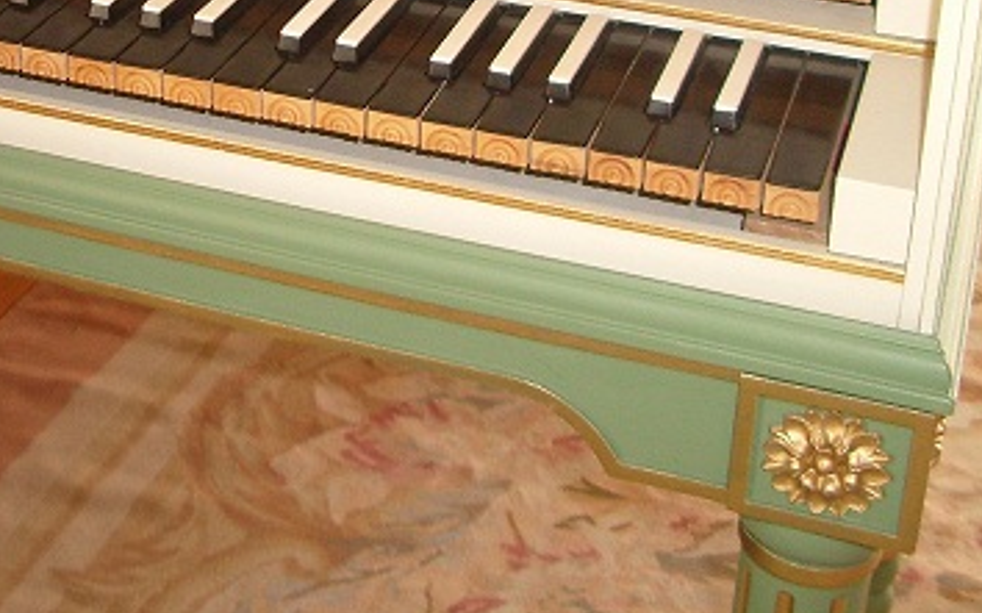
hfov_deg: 29.7
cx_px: 150
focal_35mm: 67
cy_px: -39
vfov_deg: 18.7
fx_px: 1793
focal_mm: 5.8
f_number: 2.6
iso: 200
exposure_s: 1/60
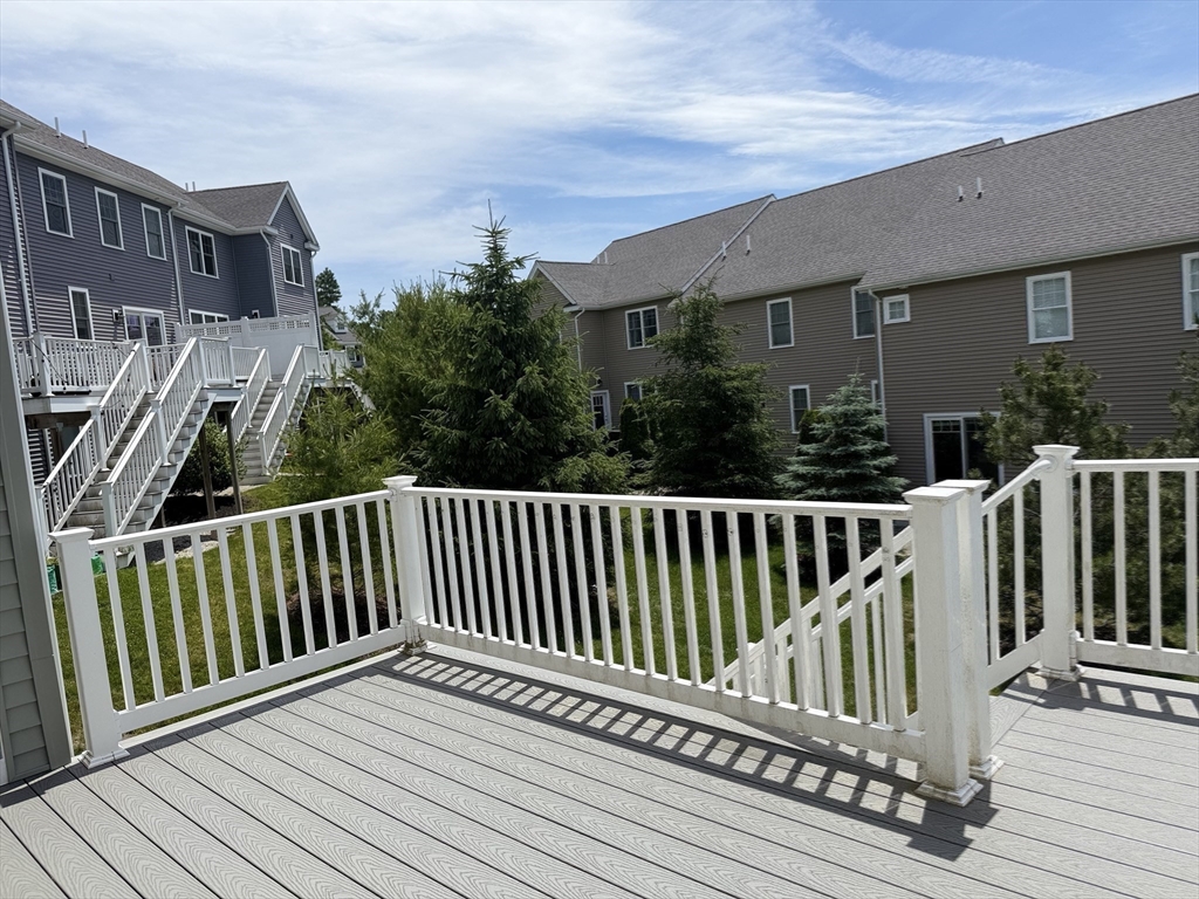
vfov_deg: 56.8
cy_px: 450
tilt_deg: -4.6
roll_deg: +5.4
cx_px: 600
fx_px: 831
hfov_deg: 71.6
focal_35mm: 24
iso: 80
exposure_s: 1/6711
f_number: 1.78
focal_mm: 6.76
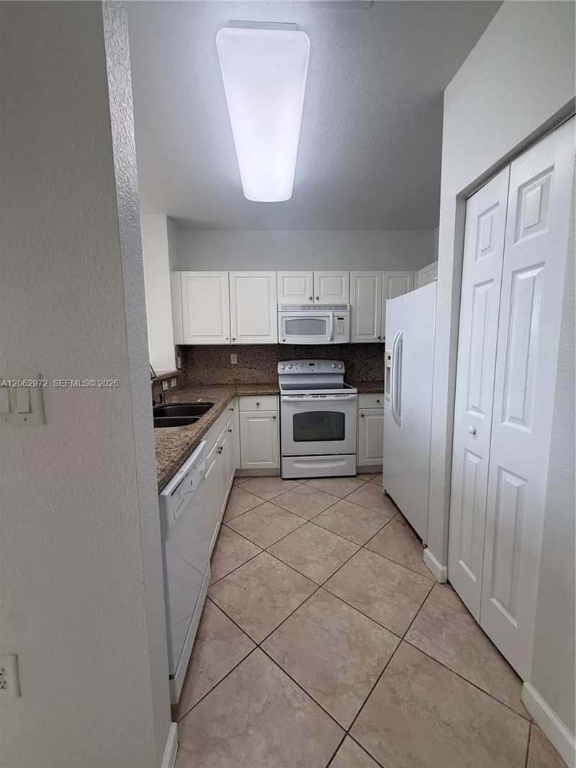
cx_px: 288
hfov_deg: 85.7
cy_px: 384
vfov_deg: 102.1
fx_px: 310
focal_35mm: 14
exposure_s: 1/120
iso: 200
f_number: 2.2
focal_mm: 2.22
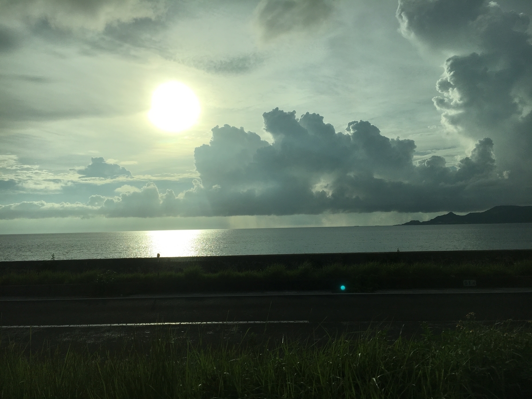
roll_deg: -0.1
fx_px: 446
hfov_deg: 61.7
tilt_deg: +2.6
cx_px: 266
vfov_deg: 48.2
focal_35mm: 29
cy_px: 200
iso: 25
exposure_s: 1/6410
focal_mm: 4.15
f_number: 2.2
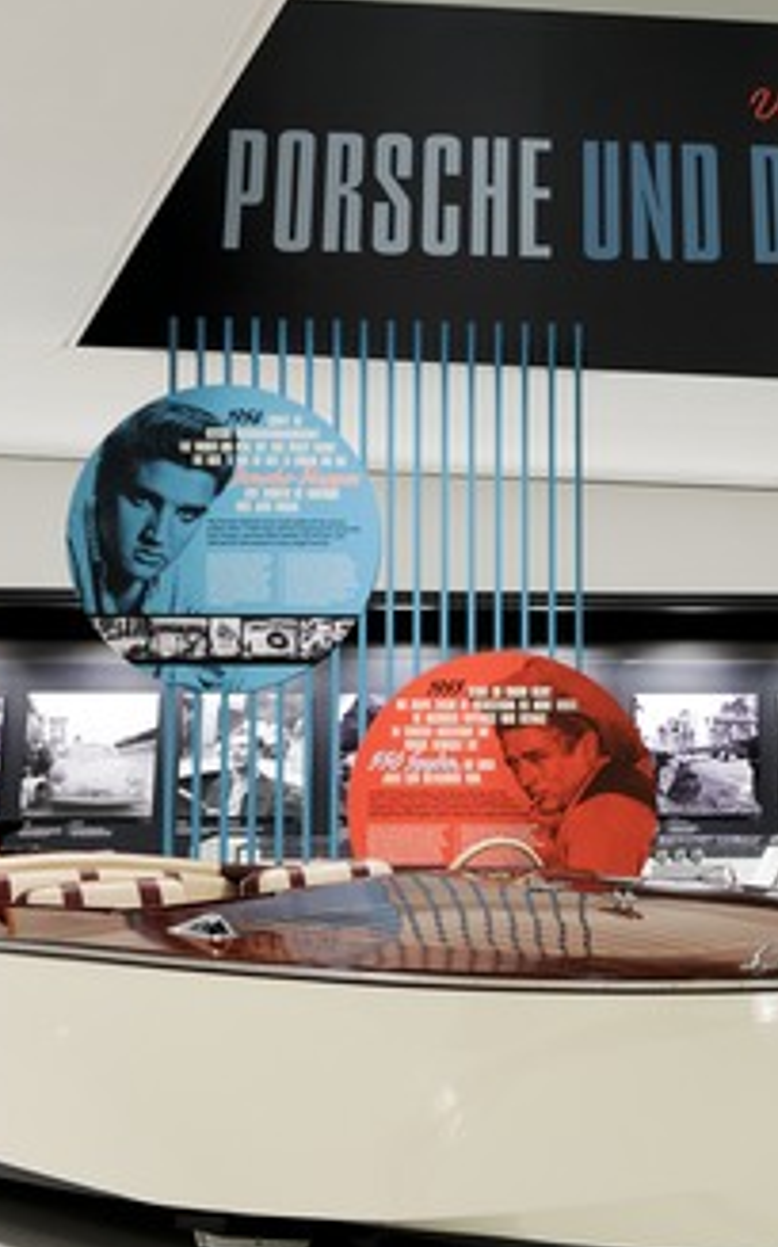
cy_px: 677
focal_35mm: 59
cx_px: 664
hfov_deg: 21.6
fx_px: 2002
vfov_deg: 34.6
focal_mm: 21
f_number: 5.6
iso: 100
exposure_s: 1/10
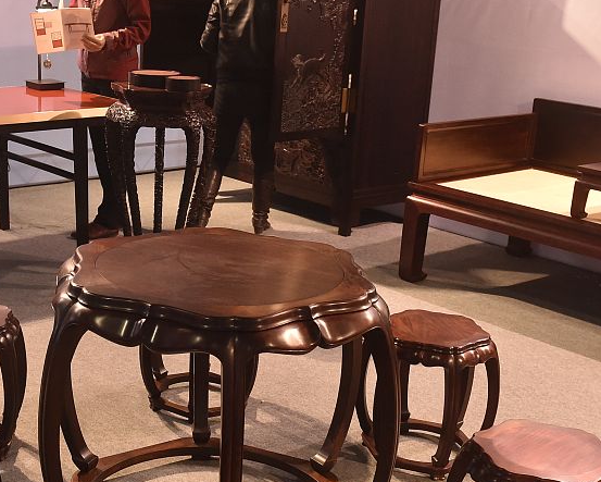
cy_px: 288
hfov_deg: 31.7
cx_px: 195
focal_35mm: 59
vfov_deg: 25.8
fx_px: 1050
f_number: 4.5
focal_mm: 29
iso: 3200
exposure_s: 1/200
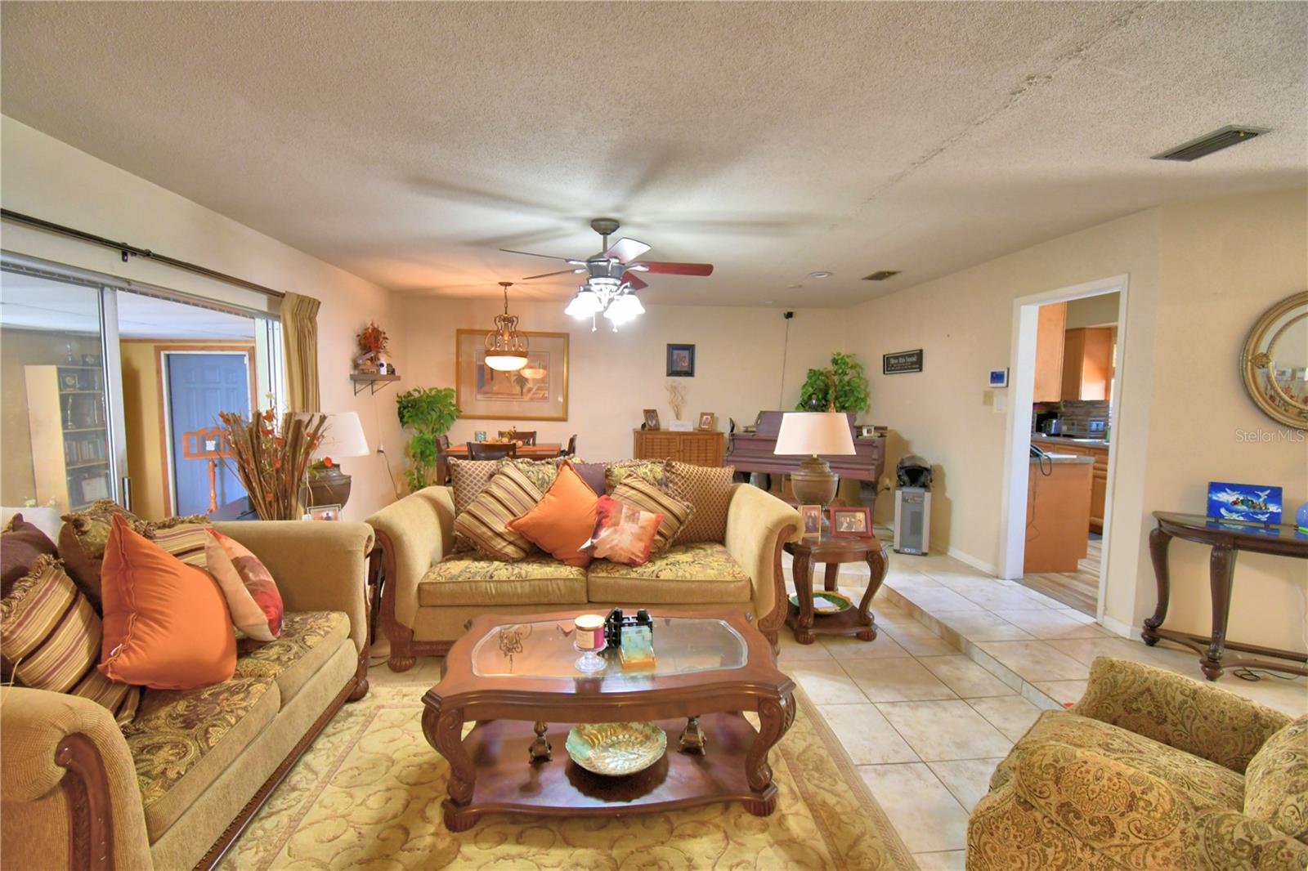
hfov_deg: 100.4
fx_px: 545
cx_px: 654
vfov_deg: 77.3
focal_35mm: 15
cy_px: 436
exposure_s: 1/30
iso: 560
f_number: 4.5
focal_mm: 10
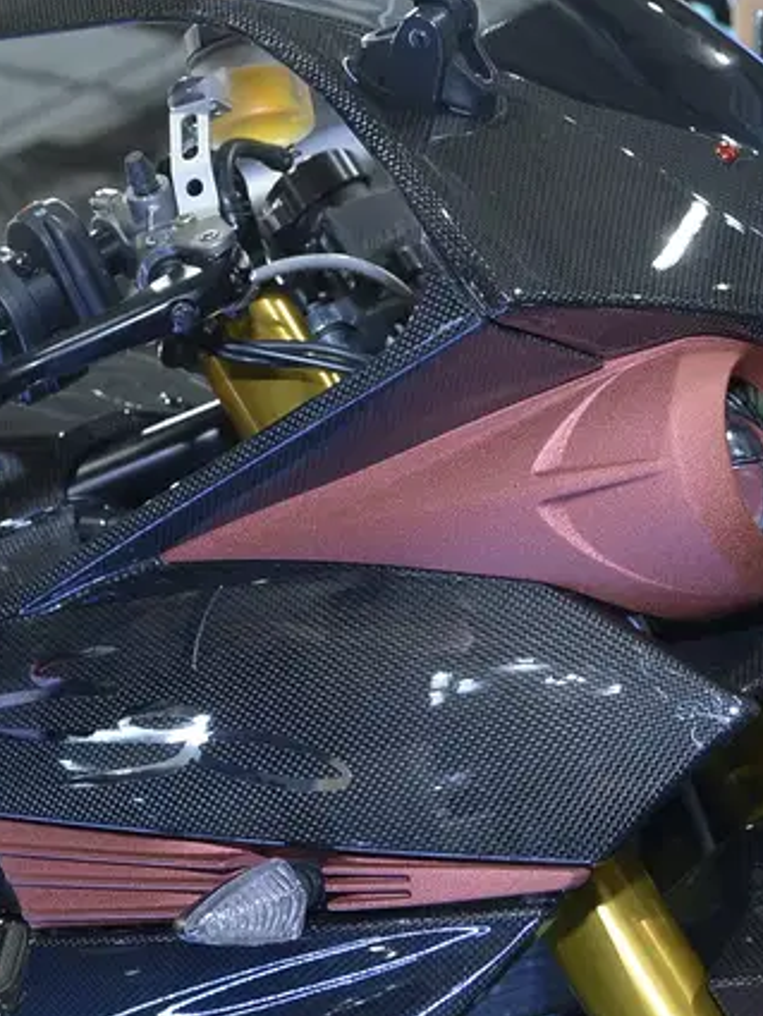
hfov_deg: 17.6
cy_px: 408
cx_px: 441
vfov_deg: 23.2
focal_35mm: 84
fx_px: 2467
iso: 1000
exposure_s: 1/100
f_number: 4.5
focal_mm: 31
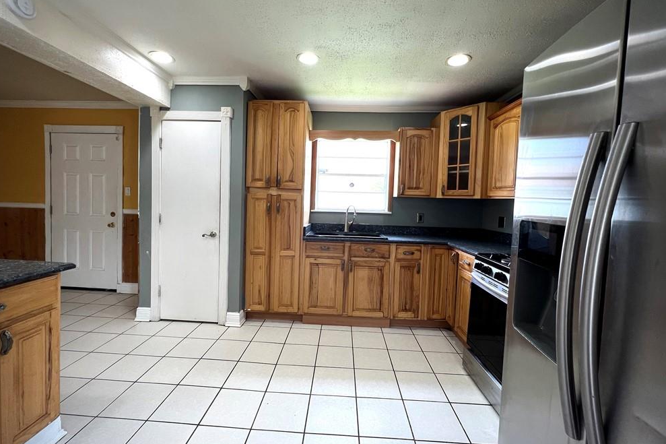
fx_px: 259
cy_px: 212
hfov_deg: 104.3
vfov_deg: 81.1
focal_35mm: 14
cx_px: 327
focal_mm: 1.57
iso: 80
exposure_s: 1/120
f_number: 1.8
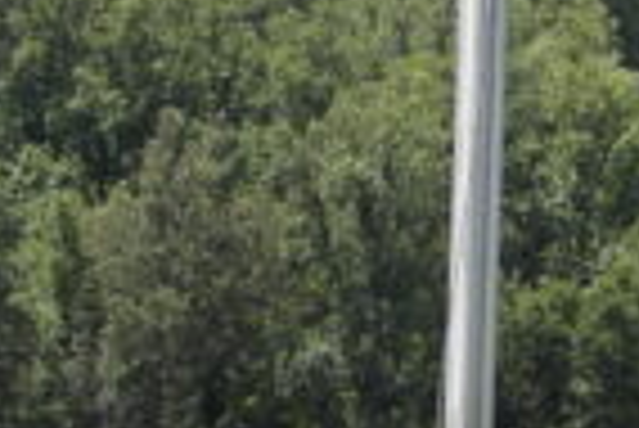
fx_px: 2878
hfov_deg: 12.5
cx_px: 684
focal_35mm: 162
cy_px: 1009
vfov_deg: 7.9
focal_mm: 20
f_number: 5.6
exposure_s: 1/250
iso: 100
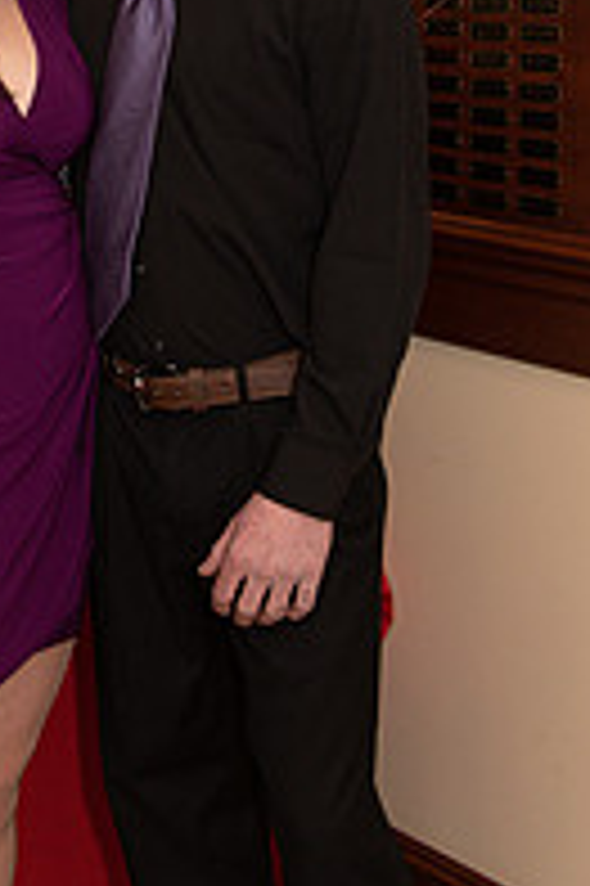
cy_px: 76
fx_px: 2142
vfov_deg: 22.8
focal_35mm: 87
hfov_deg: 15.4
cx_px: 27
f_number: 4
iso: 800
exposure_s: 1/200
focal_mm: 38
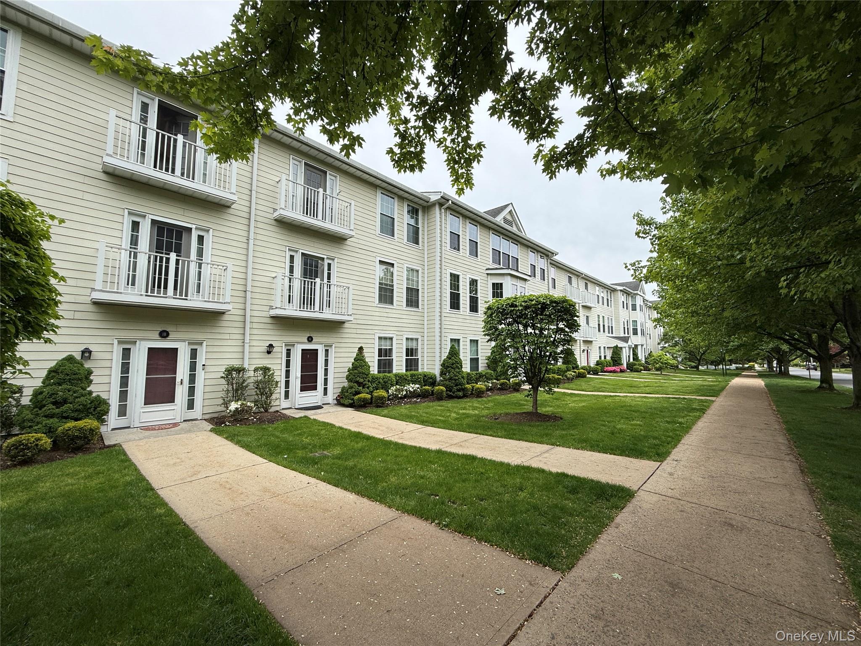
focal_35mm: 14
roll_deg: -0.1
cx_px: 430
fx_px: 348
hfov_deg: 102.1
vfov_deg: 85.7
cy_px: 323
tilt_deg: +5.8
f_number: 2.2
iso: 64
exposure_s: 1/914
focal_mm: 2.22
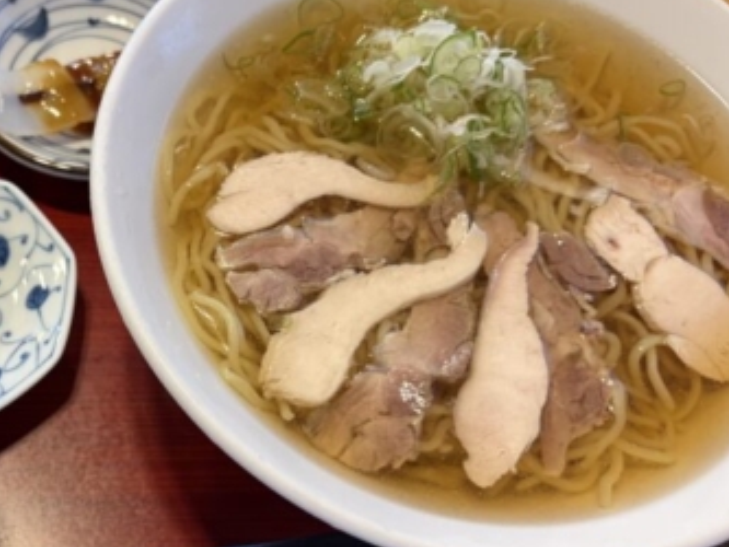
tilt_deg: -63.8
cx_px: 138
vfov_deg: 29.0
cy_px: 354
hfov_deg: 36.8
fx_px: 1053
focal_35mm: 50
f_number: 1.6
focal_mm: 5.96
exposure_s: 1/50
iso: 125
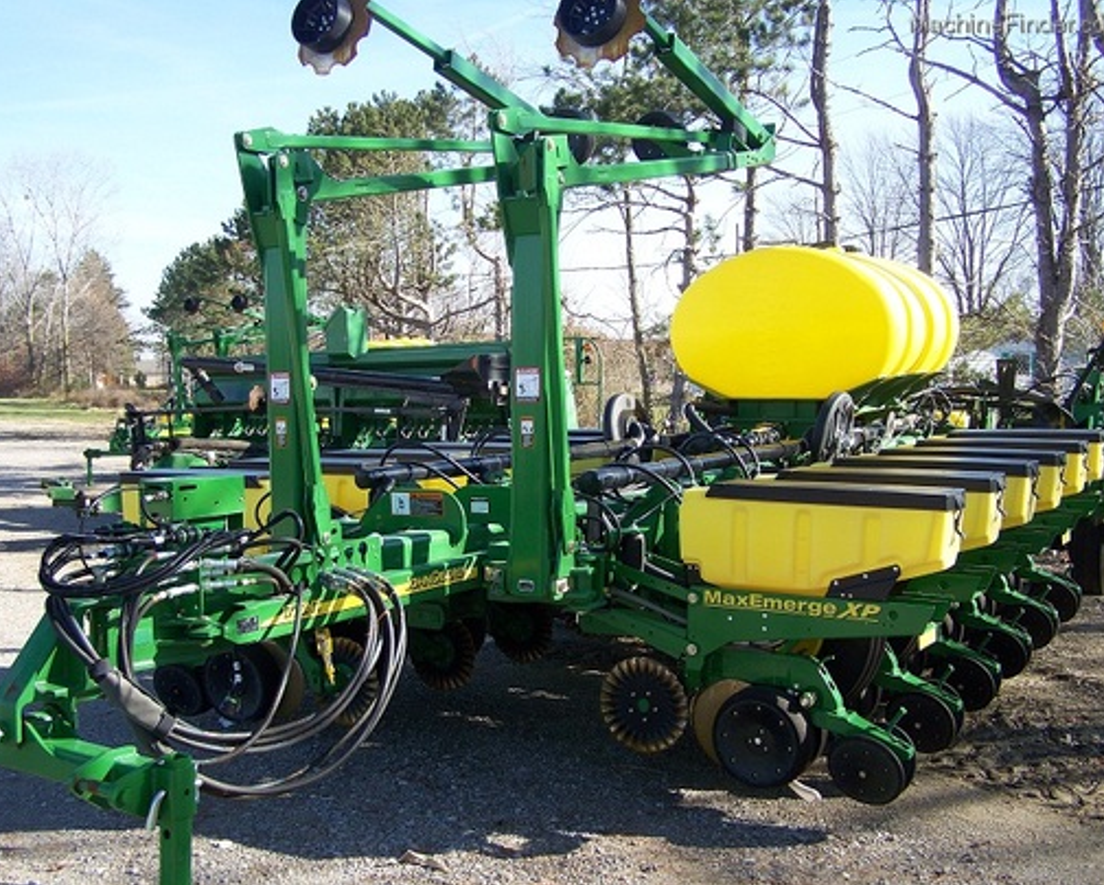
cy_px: 445
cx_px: 530
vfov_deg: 37.4
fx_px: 1308
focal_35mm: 40
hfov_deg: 45.8
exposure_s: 1/320
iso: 64
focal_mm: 6.3
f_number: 2.8
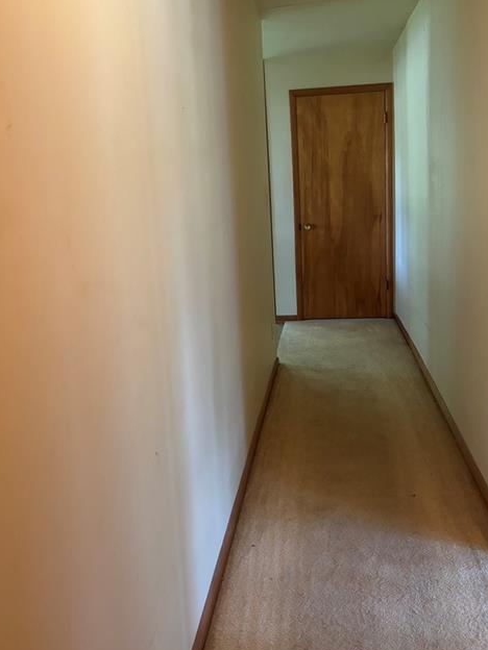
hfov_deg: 44.2
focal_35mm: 32
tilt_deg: -10.2
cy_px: 298
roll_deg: +2.9
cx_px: 247
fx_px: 601
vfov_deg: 56.7
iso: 320
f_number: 1.6
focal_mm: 5.96
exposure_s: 1/60
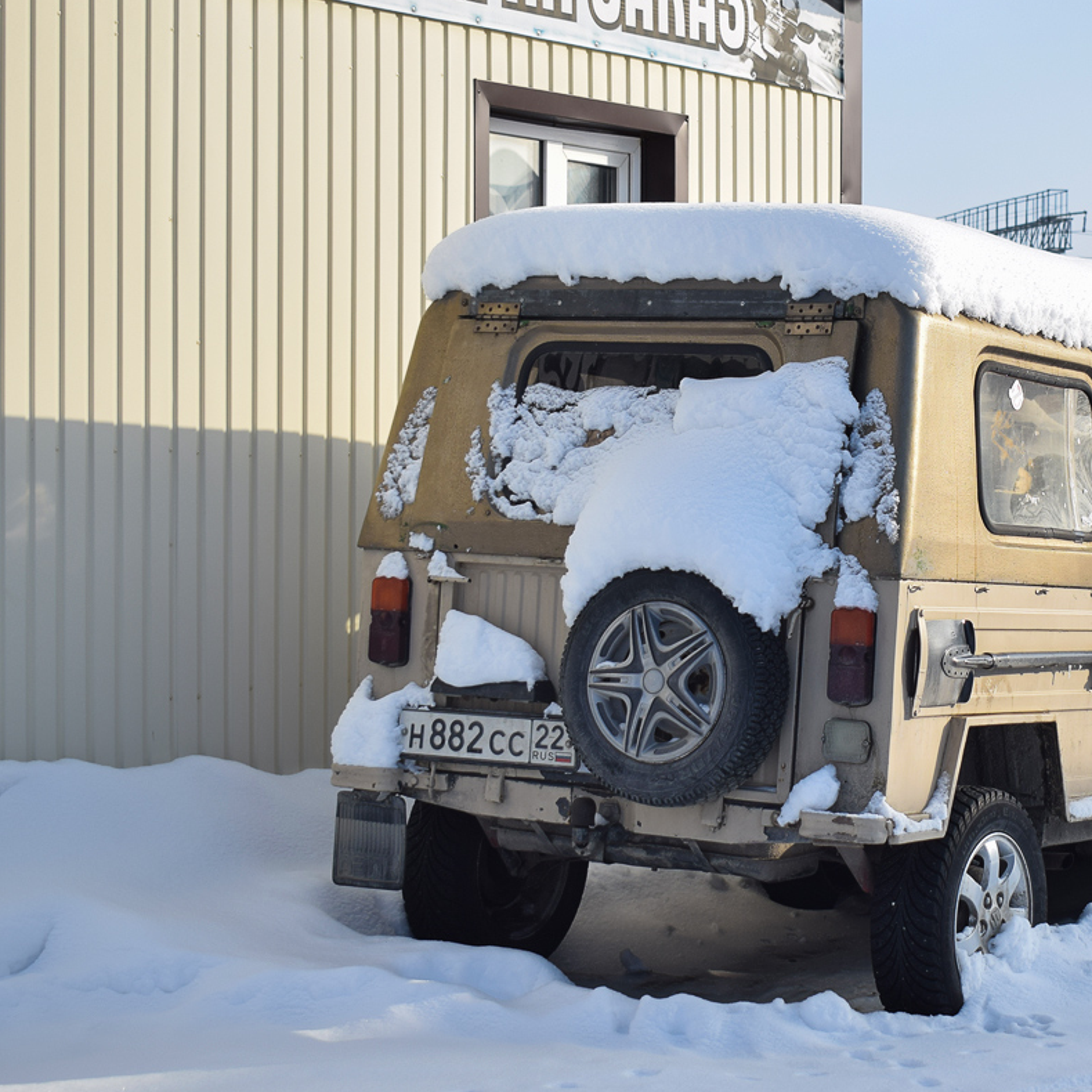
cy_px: 545
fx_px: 2213
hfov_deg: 27.3
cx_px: 827
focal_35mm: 62
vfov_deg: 27.7
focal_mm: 32
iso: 100
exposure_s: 1/640
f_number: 6.3
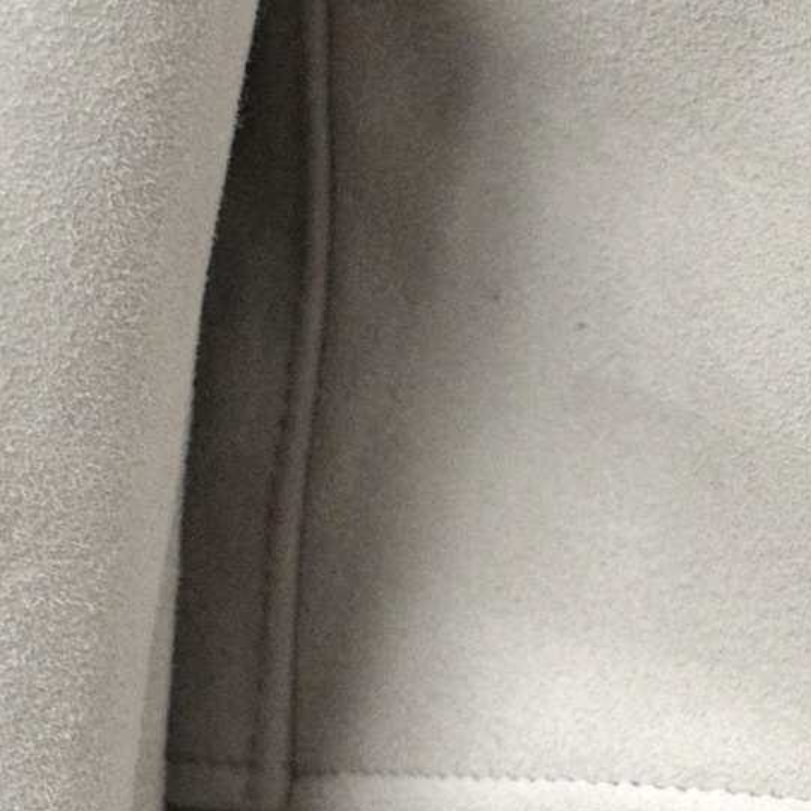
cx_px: 1127
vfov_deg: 6.2
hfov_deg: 6.1
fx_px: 7501
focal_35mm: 283
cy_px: 983
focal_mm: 50
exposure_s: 1/500
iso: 3200
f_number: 2.5
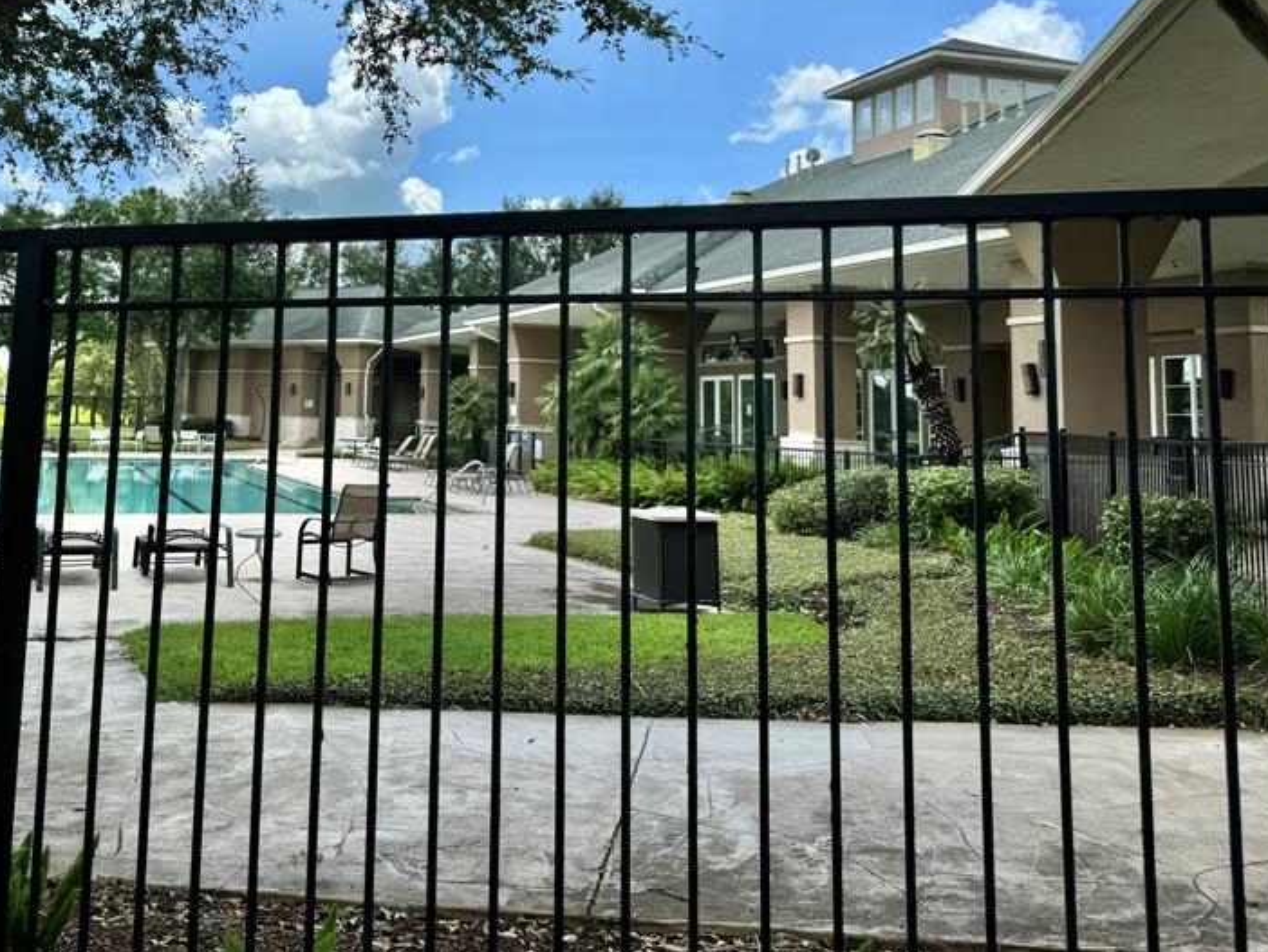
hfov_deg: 51.9
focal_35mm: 35
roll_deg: -0.7
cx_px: 452
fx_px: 1283
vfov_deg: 39.9
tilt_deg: +7.8
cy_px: 267
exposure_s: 1/3096
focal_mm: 6.76
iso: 80
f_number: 1.78
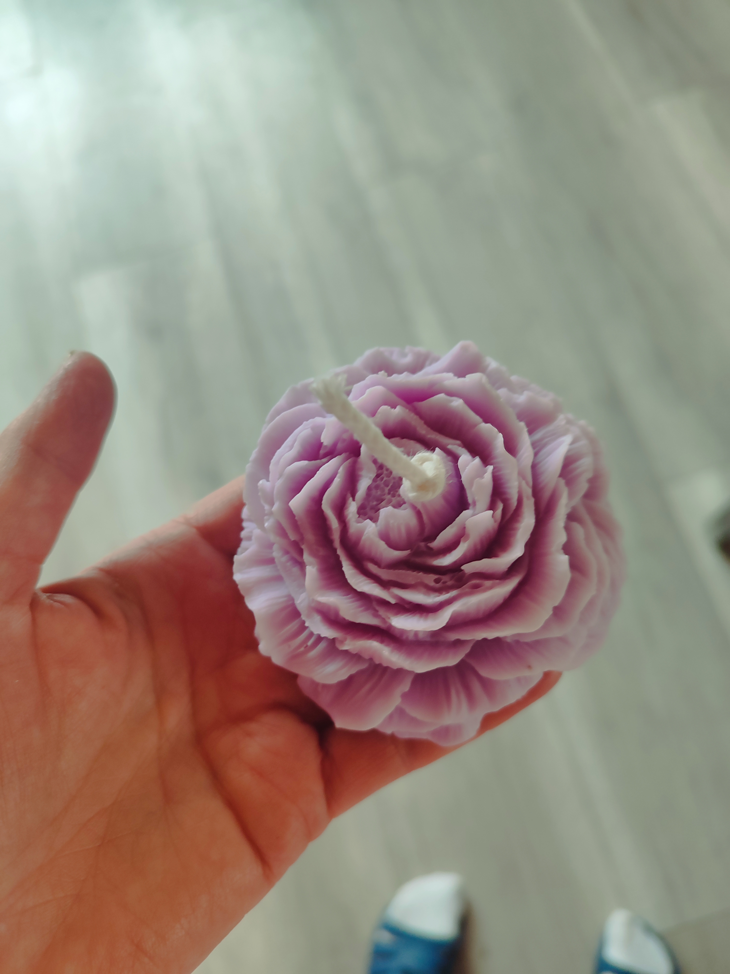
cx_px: 365
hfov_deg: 54.9
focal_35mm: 25
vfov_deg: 69.4
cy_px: 487
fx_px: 703
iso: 220
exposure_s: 1/50
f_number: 1.89
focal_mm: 5.95
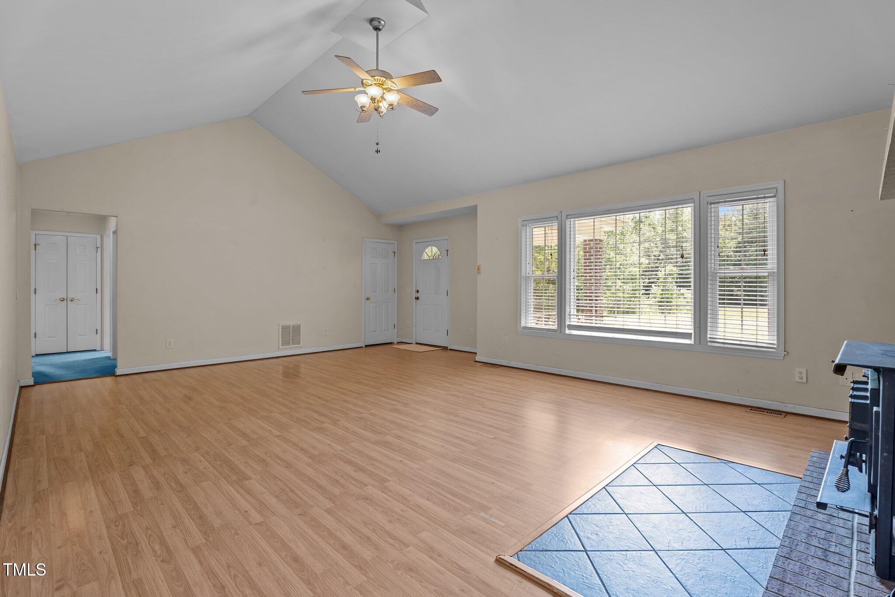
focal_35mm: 17
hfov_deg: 93.6
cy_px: 298
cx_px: 448
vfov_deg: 70.7
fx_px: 420
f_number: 8
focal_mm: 16.9
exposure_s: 1/4
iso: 400
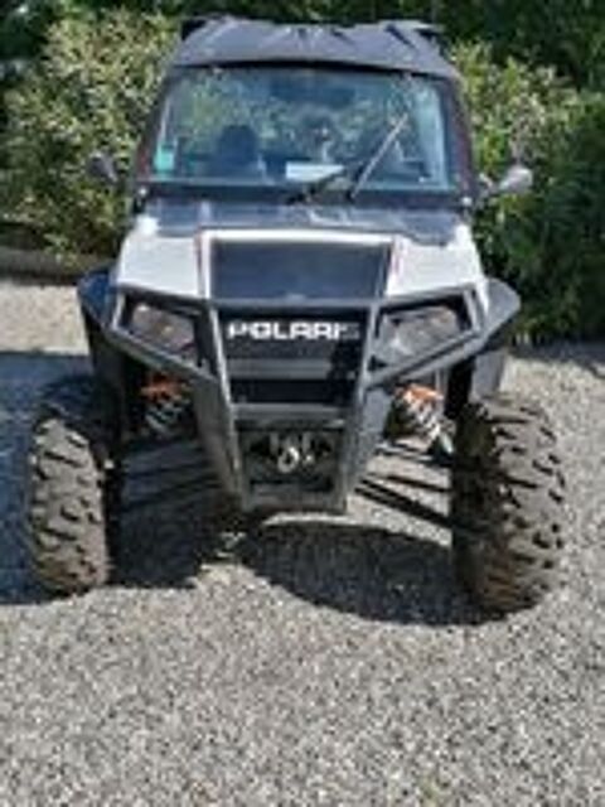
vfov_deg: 41.2
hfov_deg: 31.5
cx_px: 302
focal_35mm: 46
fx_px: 1072
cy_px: 404
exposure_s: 1/1086
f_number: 1.8
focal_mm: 5.4
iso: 50
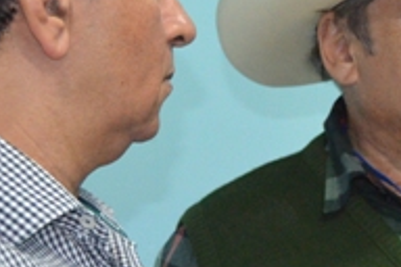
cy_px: 110
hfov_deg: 15.1
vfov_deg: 10.5
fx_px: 1448
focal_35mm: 130
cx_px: 505
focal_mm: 26
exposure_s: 1/60
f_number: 4.2
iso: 3200
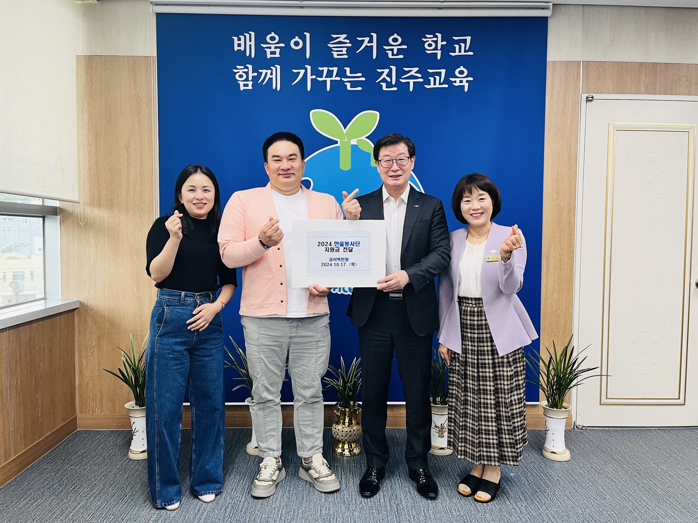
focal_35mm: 26
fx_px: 524
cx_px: 349
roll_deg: -0.8
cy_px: 262
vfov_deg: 53.1
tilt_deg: -3.4
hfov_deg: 67.3
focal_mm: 5.1
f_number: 1.6
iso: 100
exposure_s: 1/60
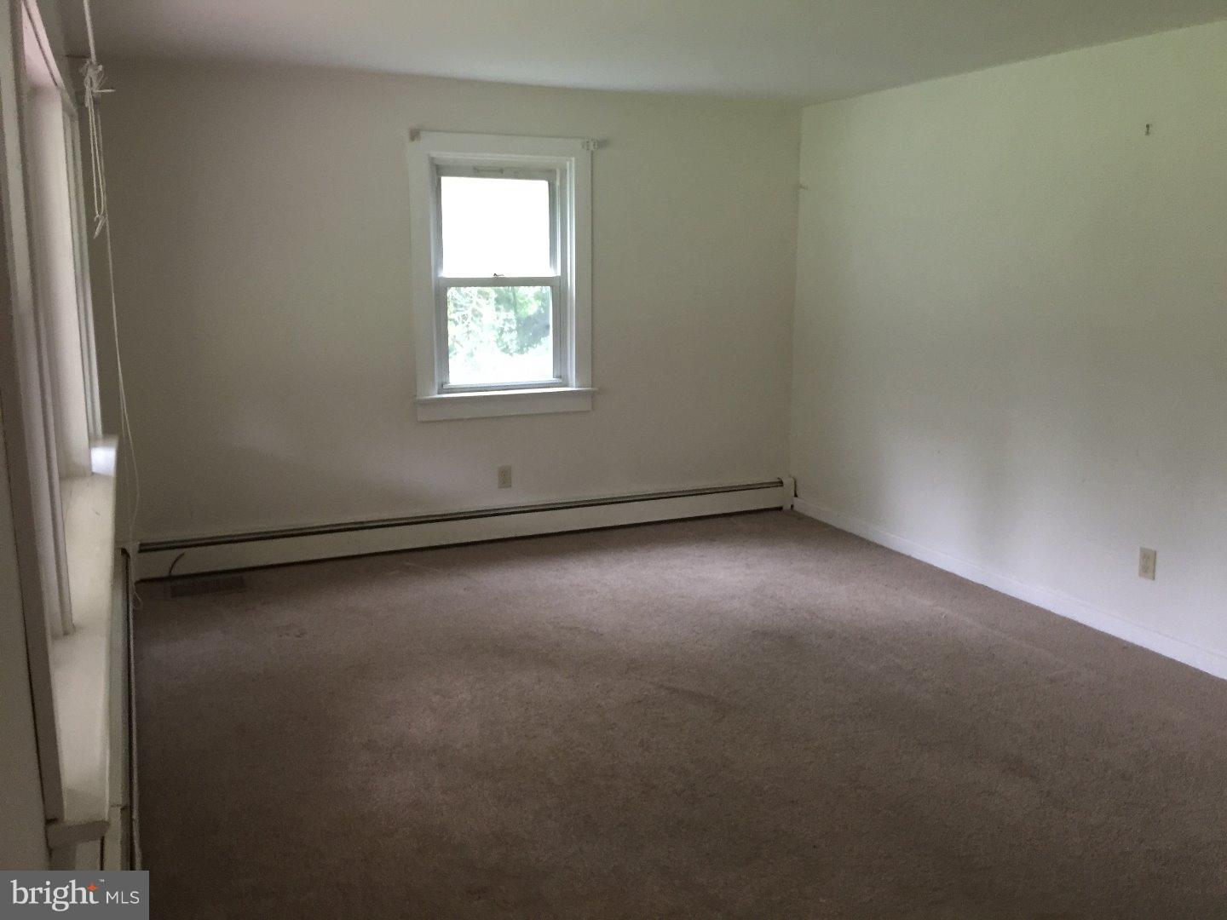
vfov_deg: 48.2
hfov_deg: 61.7
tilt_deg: -11.9
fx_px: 1028
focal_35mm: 29
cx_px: 614
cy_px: 460
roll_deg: -0.4
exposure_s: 1/10
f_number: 2.2
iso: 125
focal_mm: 4.15
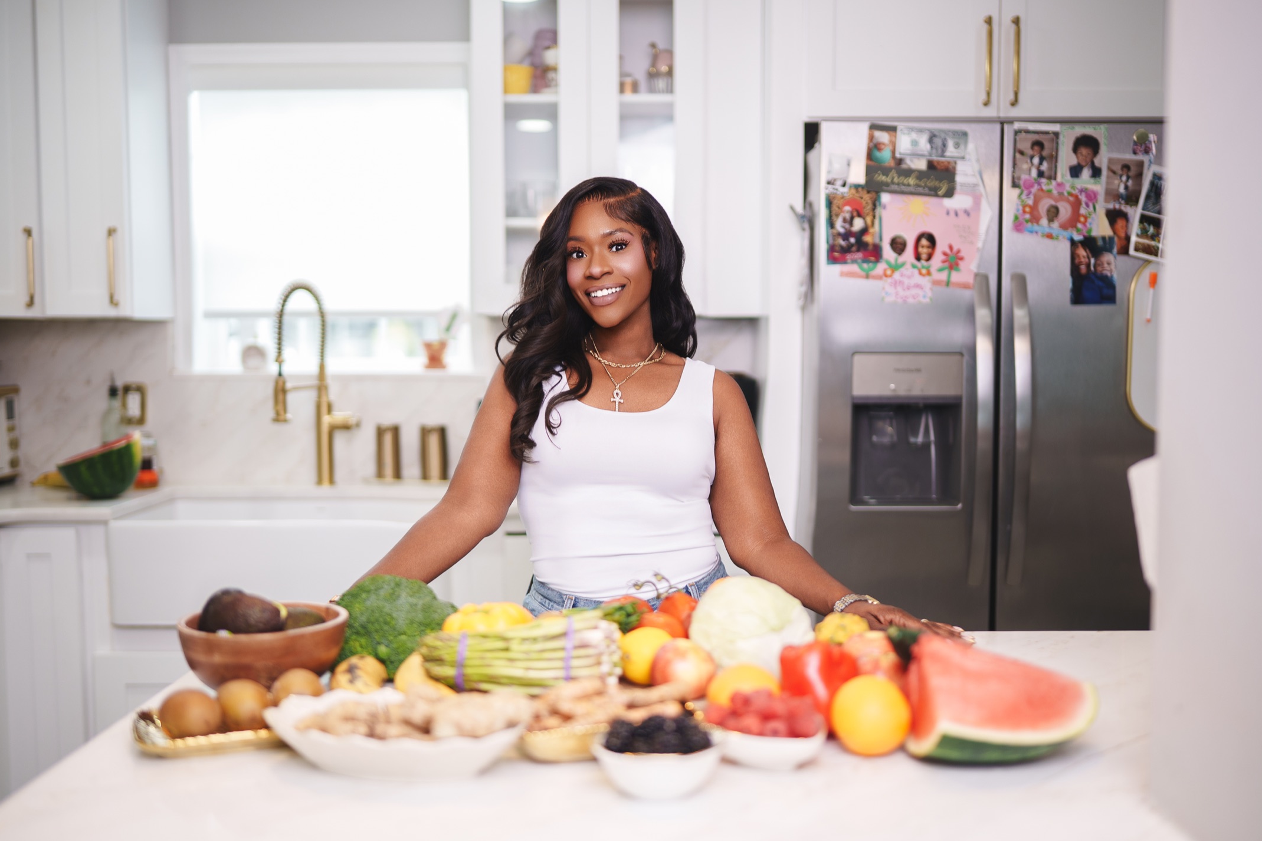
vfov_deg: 36.9
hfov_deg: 53.1
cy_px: 431
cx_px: 645
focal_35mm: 36
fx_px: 1262
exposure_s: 1/200
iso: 160
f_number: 1.4
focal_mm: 35
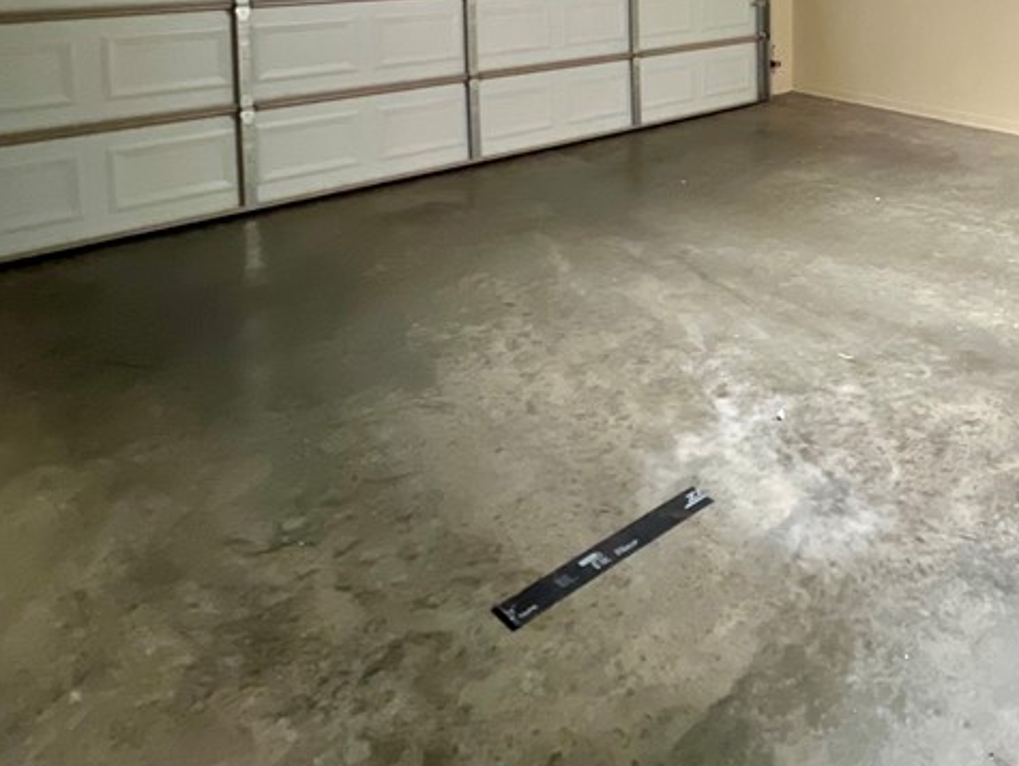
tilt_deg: -3.8
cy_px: -26
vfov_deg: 42.0
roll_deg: -0.6
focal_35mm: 28
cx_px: 890
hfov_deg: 56.1
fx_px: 825
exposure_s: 1/60
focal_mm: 1.57
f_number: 1.8
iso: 800
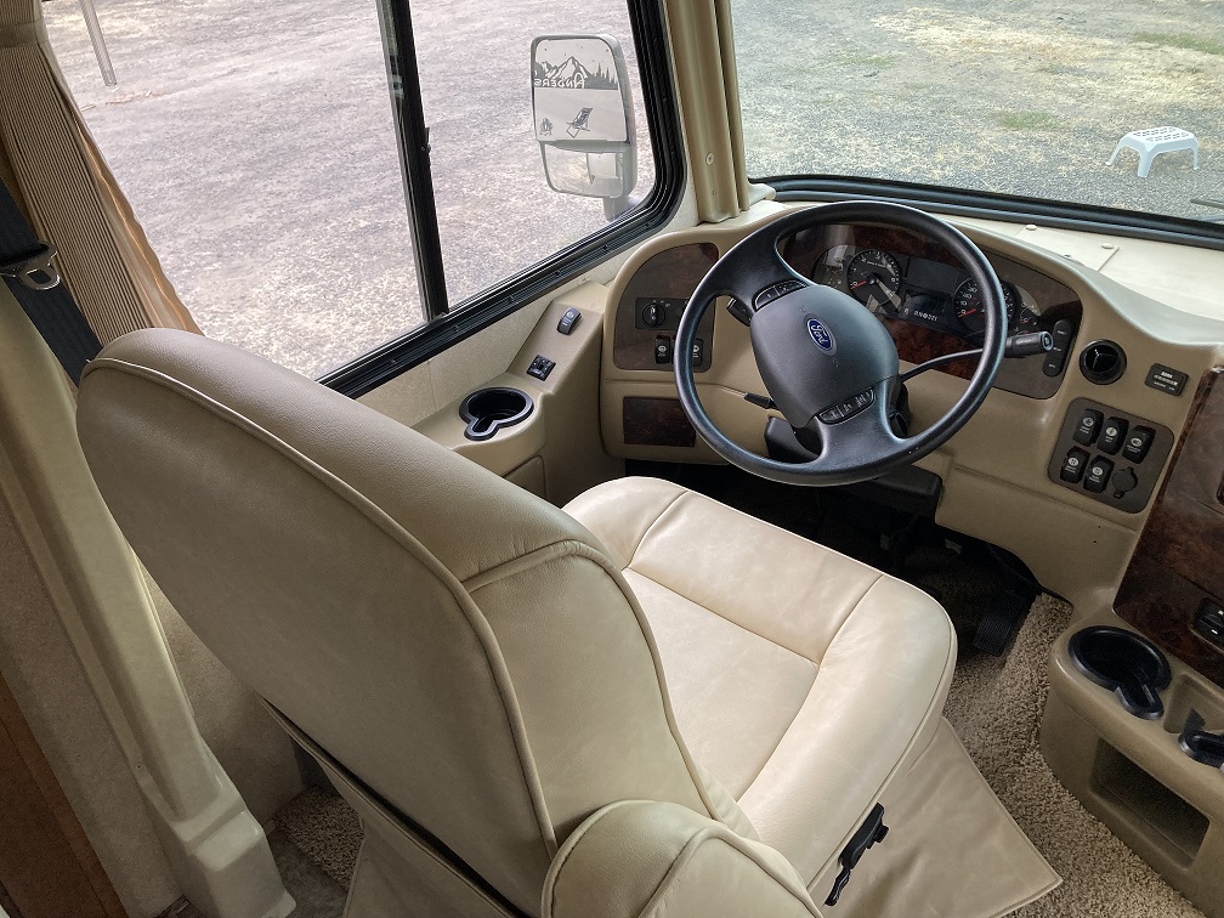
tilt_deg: -31.3
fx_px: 990
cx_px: 612
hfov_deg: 63.4
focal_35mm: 28
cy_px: 459
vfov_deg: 49.7
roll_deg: +5.7
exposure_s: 1/111
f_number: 1.8
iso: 80
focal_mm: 3.99
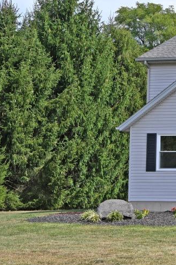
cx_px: 342
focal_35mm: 80
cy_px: 160
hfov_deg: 14.4
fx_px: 587
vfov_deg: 25.3
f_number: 7.1
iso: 100
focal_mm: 30
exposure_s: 1/400
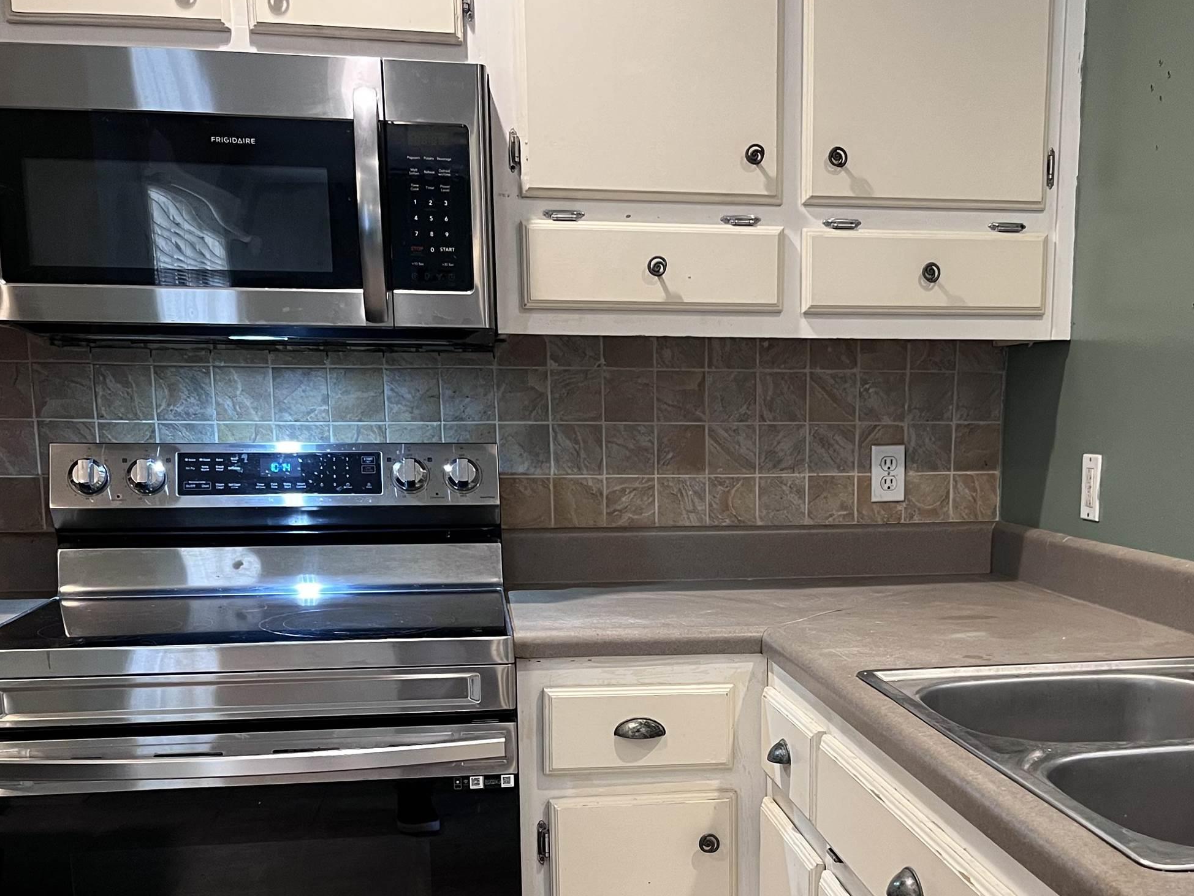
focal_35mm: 41
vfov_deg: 34.3
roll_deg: +0.1
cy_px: 680
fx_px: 1414
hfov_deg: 45.3
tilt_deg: -11.4
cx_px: 764
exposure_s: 1/60
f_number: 1.6
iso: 400
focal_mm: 5.1
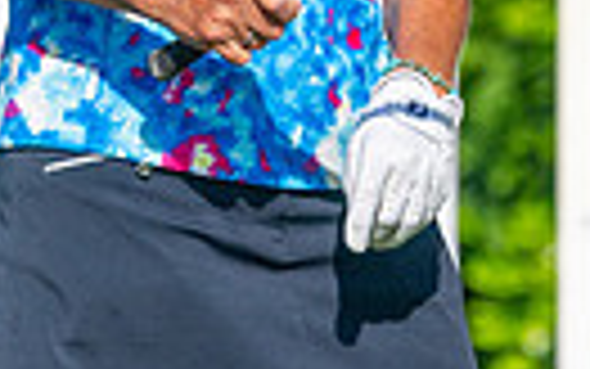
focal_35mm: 2026
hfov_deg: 1.0
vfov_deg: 0.6
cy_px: -472
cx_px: 459
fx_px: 32591
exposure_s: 1/3200
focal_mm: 300
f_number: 5
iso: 200
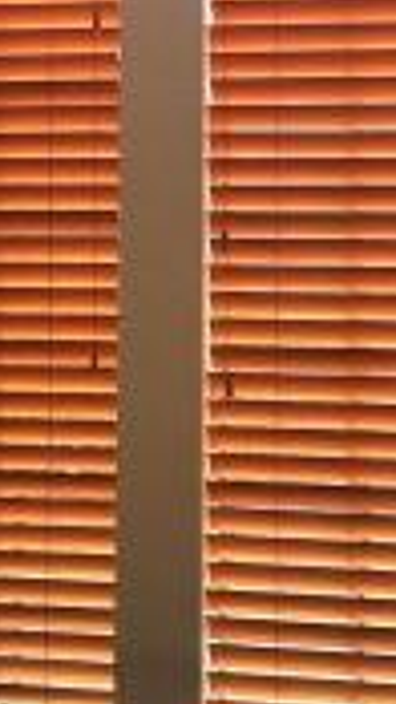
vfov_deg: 18.3
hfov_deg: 10.4
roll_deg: -1.6
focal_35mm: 116
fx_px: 2163
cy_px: 174
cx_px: 105
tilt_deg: +4.8
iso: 32
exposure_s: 1/444
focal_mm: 4.15
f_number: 2.2
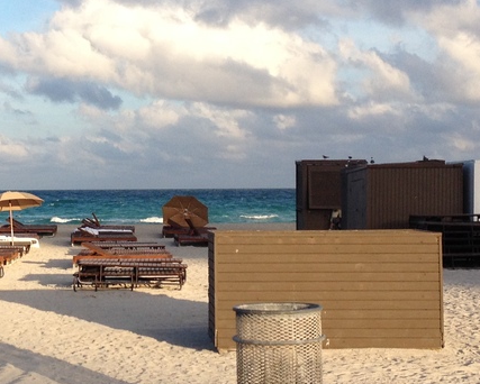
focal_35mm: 96
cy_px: 121
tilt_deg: +1.2
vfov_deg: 16.0
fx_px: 1364
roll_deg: +0.6
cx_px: 130
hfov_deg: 19.8
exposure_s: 1/1227
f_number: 2.4
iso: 50
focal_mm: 4.28
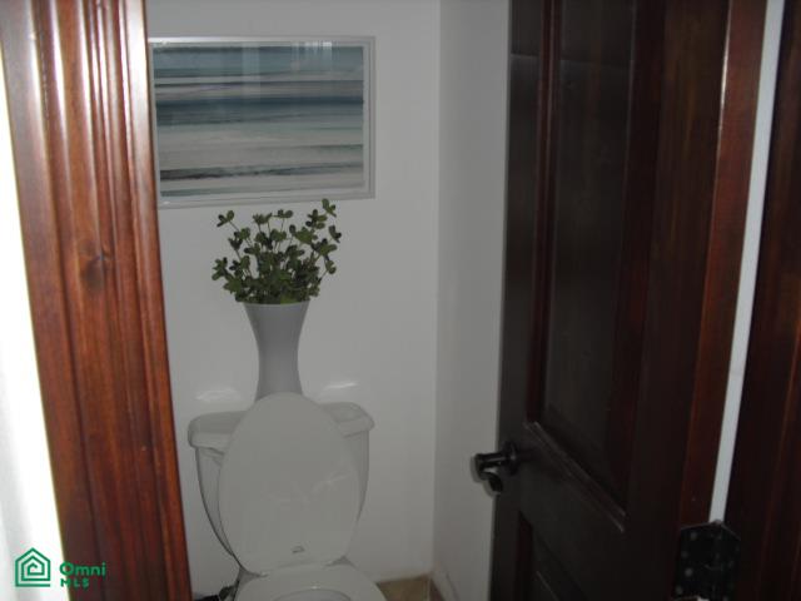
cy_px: 300
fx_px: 833
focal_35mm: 36
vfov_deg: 39.7
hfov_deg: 51.4
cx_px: 400
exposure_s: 1/60
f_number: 3.1
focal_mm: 6.3
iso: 100
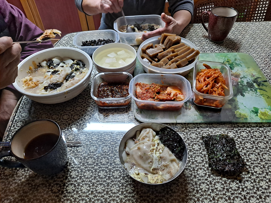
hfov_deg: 69.4
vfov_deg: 54.9
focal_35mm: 25
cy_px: 102
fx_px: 196
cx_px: 136
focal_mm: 4.6
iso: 250
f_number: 2
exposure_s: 1/50
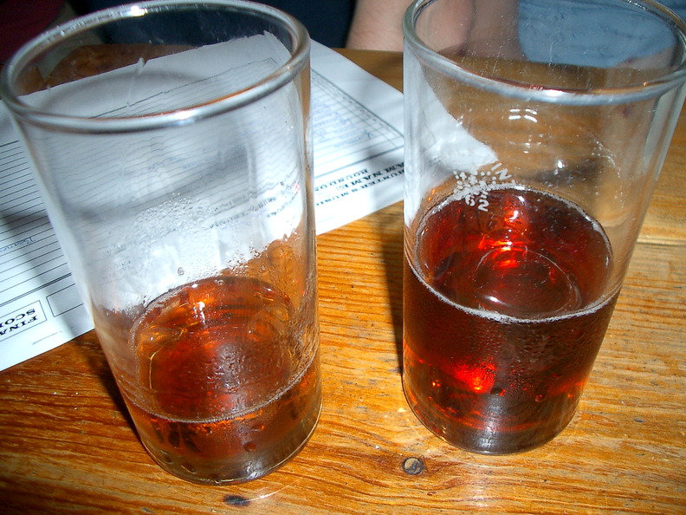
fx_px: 694
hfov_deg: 52.6
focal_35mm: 35
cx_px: 343
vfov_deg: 40.7
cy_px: 258
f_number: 2.6
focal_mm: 5.8
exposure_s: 1/40
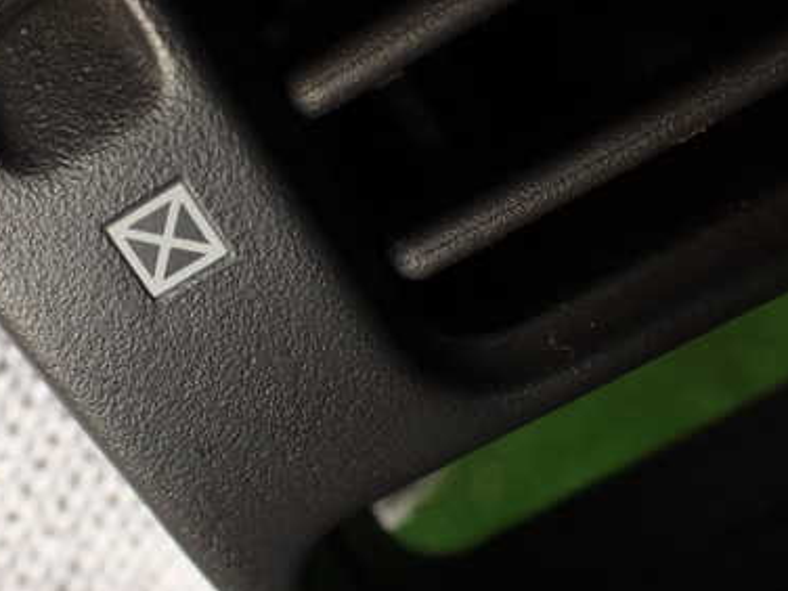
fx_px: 1161
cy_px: 352
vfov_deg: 28.5
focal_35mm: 51
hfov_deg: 36.9
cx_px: 231
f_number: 2.4
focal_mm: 5.79
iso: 100
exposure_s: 1/60
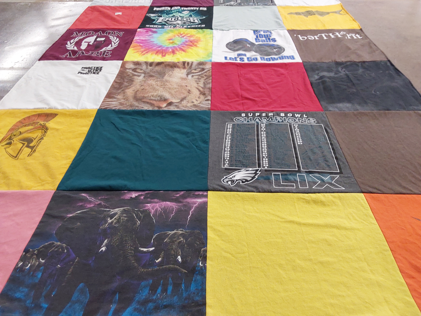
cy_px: 158
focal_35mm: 28
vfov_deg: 49.7
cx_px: 210
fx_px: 341
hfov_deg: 63.4
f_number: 1.9
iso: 125
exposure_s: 1/50
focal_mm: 2.91
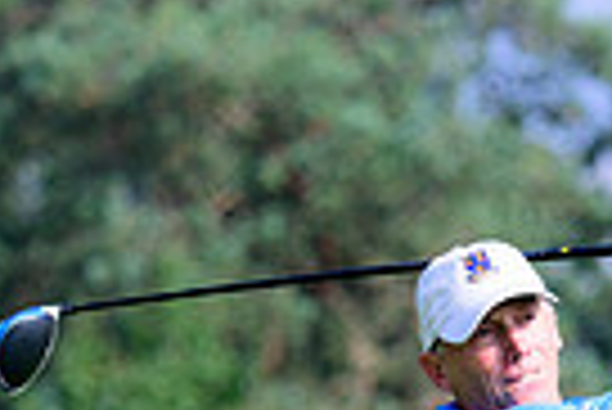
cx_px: 711
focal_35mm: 852
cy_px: 836
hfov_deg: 2.4
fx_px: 14499
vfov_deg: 1.6
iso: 500
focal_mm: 200
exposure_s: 1/2500
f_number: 5.6
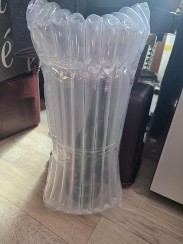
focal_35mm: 23
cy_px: 122
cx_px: 92
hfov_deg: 58.9
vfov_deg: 73.9
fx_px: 162
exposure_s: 1/180
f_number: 1.7
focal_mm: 6.25
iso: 200
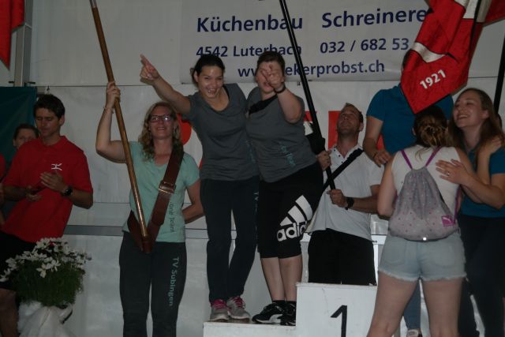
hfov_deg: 31.4
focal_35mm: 64
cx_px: 252
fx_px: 898
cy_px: 168
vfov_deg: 21.3
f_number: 5
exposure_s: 1/50
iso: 400
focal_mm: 42
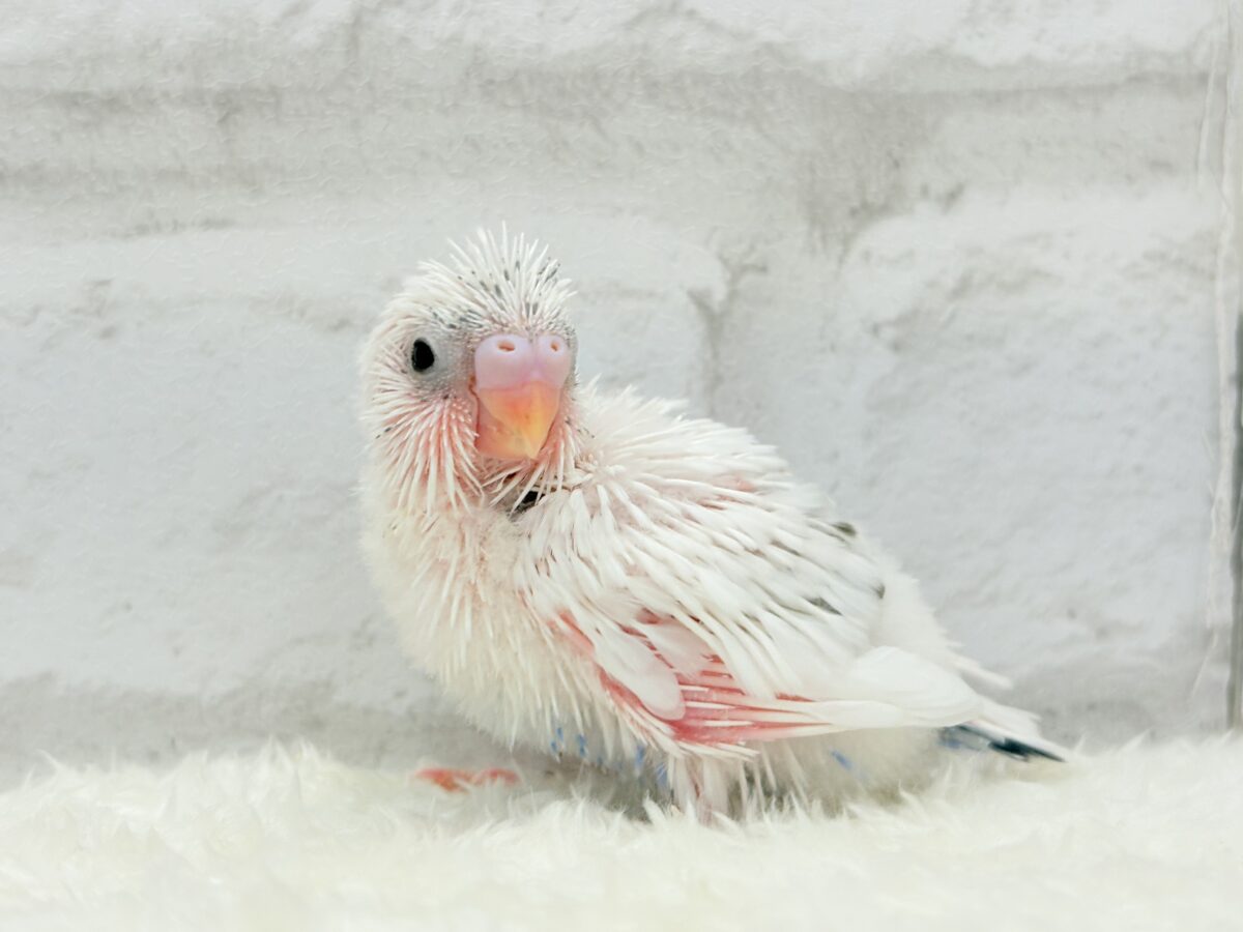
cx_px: 622
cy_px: 466
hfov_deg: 36.8
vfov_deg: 28.0
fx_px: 1867
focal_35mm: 52
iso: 50
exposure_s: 1/100
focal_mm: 5.96
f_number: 1.6
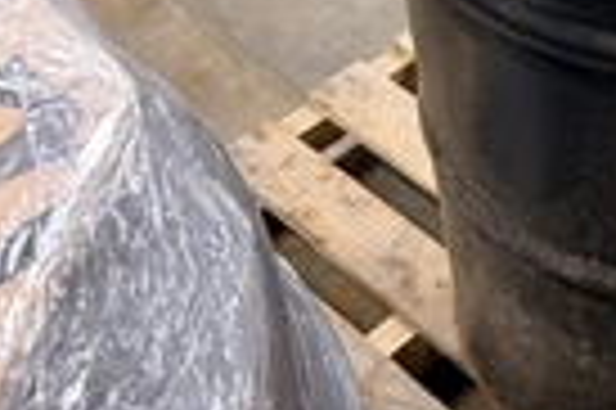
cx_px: 782
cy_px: -45
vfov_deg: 17.9
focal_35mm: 73
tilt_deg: -40.0
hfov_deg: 24.5
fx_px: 1248
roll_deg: -0.3
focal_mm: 6.76
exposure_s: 1/60
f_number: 1.78
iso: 500
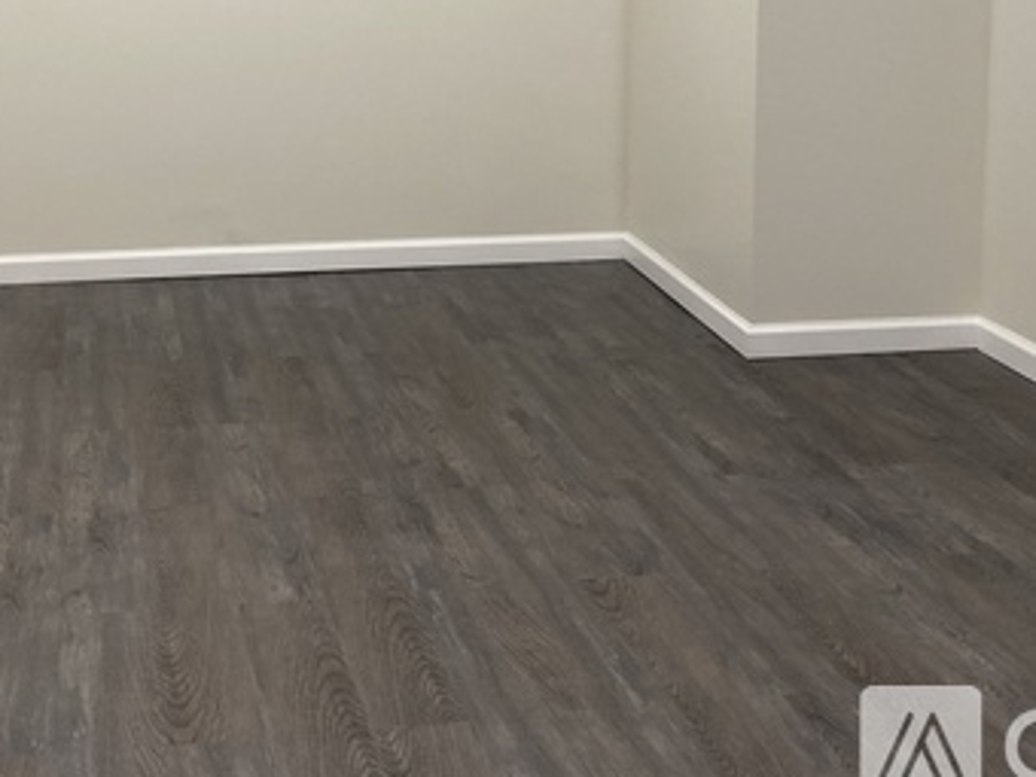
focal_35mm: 55
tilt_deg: -5.2
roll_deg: -0.7
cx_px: 337
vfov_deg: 25.5
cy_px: 46
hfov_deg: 34.6
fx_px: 1646
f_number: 1.8
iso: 80
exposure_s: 1/60
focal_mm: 3.99
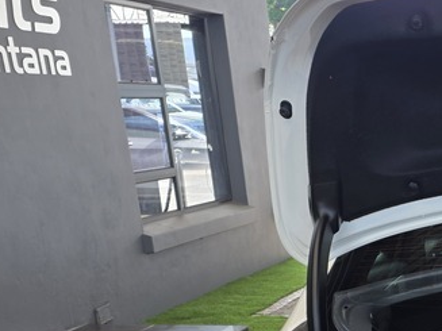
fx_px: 919
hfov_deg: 23.2
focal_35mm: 72
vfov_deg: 19.0
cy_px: 422
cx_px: 608
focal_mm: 6.25
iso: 12
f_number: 1.7
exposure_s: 1/50
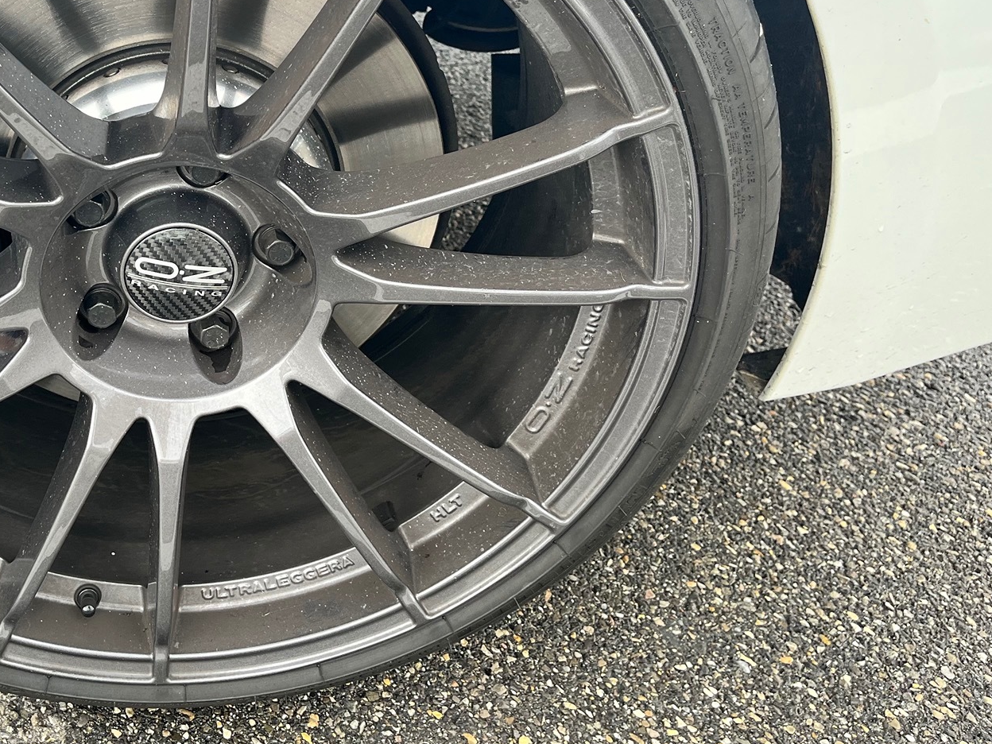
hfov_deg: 42.9
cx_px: 208
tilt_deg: -33.7
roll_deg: -0.4
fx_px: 1204
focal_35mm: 42
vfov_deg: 34.1
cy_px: 259
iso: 64
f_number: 1.6
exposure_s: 1/157
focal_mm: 5.1
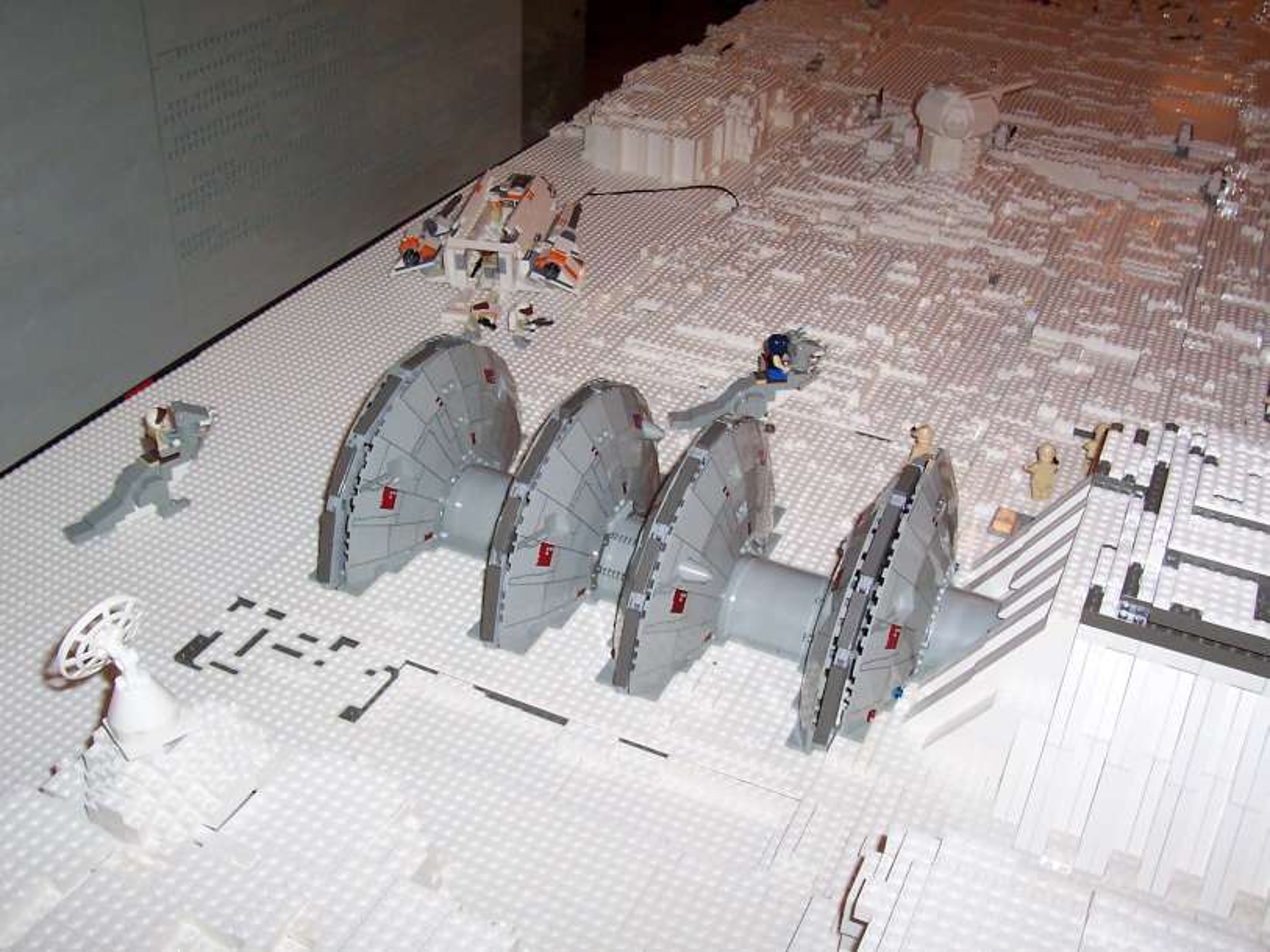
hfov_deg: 50.1
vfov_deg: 38.7
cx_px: 635
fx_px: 1358
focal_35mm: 37
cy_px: 476
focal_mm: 5.6
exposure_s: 1/60
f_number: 2.8
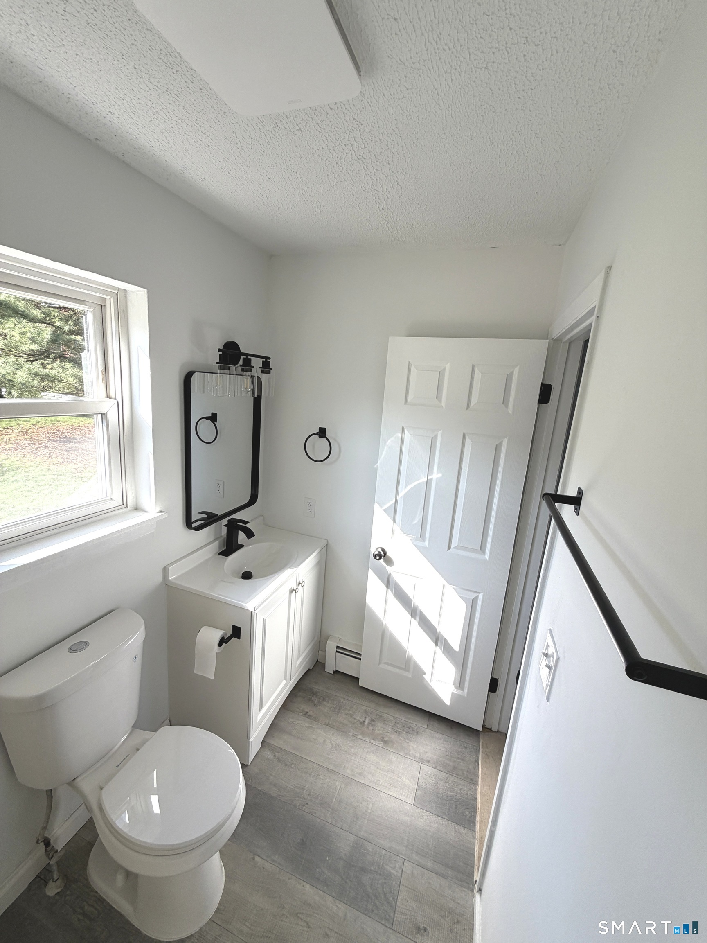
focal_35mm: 14
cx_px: 354
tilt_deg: -11.6
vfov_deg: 102.1
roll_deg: -4.5
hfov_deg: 85.7
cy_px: 472
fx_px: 381
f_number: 2.2
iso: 50
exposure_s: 1/233
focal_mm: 2.22
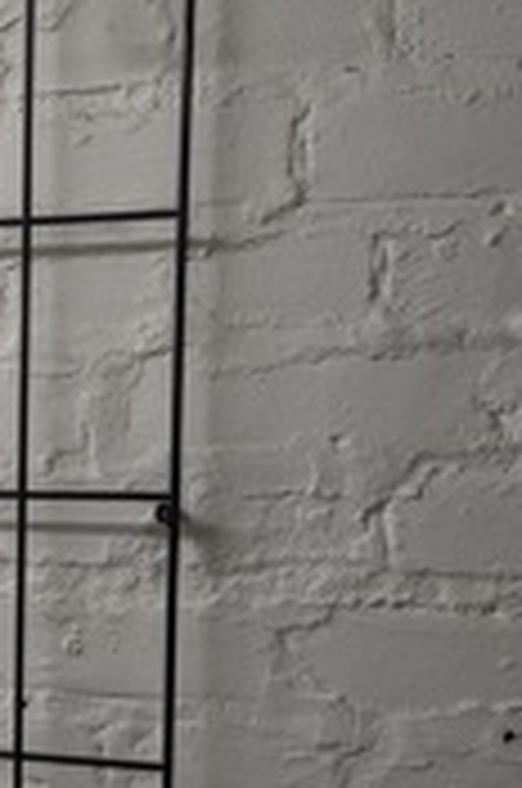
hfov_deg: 21.7
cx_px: -126
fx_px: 1245
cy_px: 540
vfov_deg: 34.7
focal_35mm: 57
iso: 261
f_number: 1.85
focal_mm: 6.81
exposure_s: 1/100
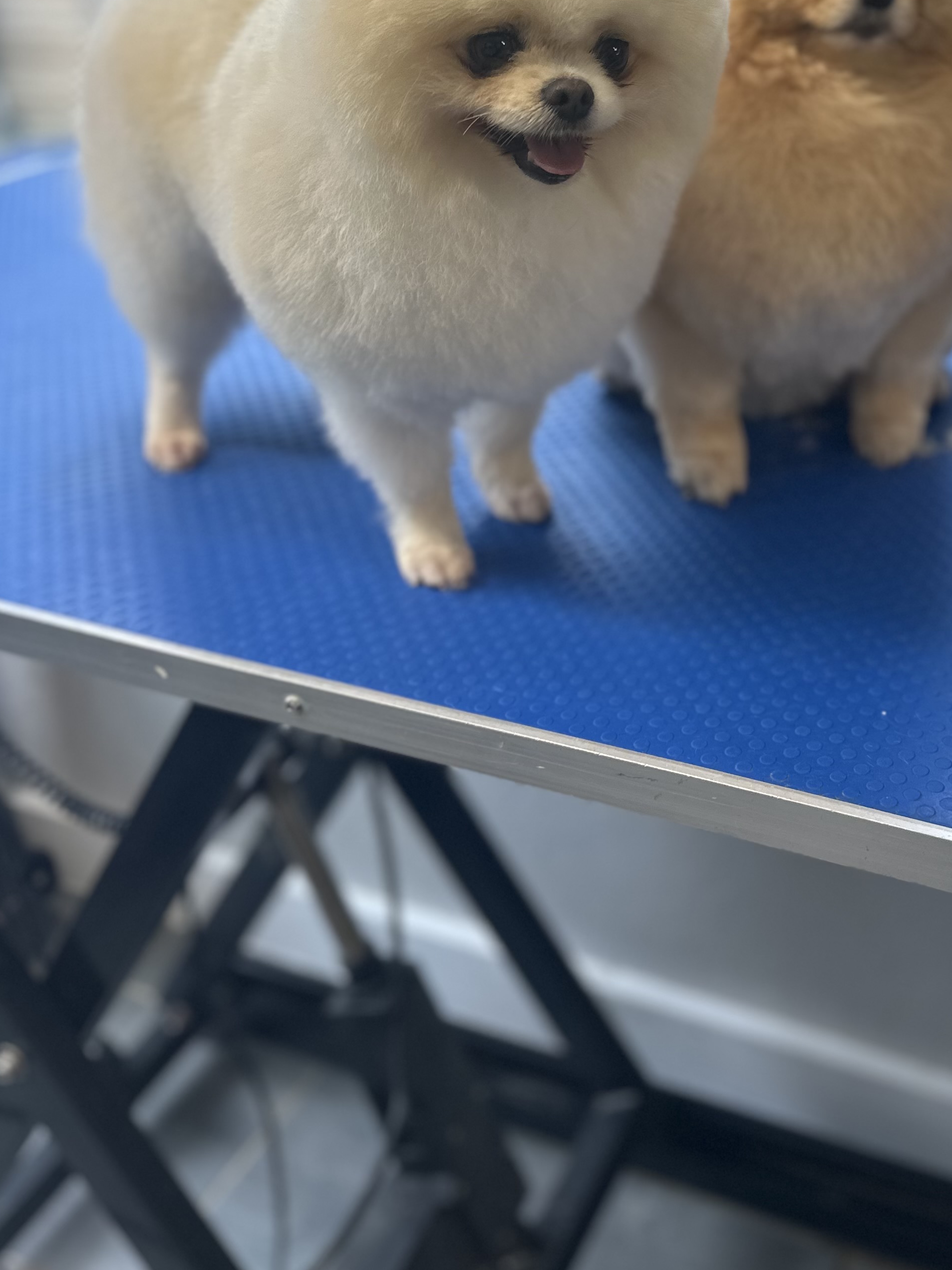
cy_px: 312
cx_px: 742
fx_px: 1394
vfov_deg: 47.1
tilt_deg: -19.6
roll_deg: -0.7
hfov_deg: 36.6
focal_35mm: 38
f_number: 1.78
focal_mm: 6.86
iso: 64
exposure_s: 1/138
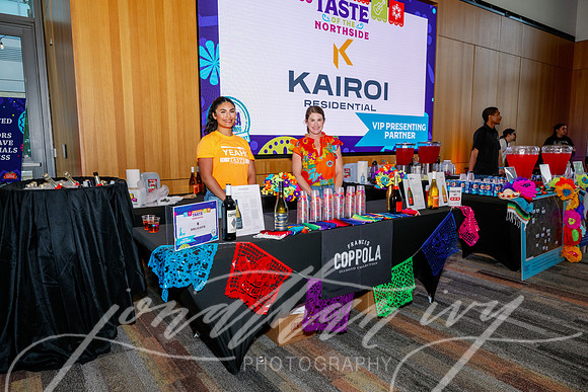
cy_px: 196
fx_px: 392
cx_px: 294
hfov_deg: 73.7
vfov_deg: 53.2
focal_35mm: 24
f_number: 8
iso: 1250
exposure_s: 1/200
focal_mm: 24
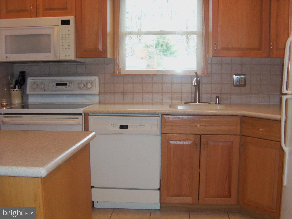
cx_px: 146
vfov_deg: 37.7
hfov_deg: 49.0
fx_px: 321
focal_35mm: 38
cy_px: 110
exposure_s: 1/50
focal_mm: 6.8
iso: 160
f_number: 4.3
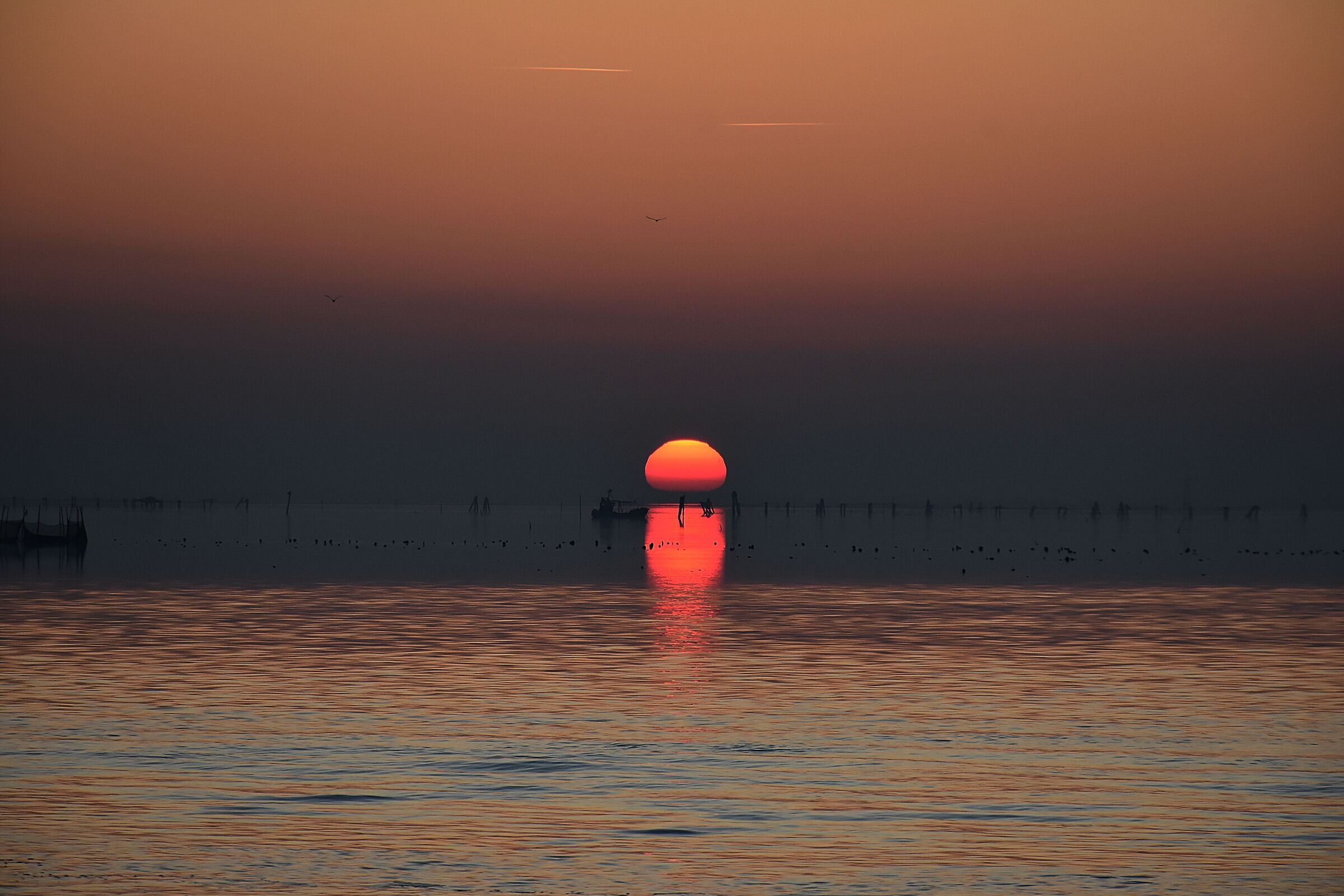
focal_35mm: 210
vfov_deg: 6.5
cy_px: 448
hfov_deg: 9.8
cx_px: 672
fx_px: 7839
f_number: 8
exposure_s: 1/1000
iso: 800
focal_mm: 140
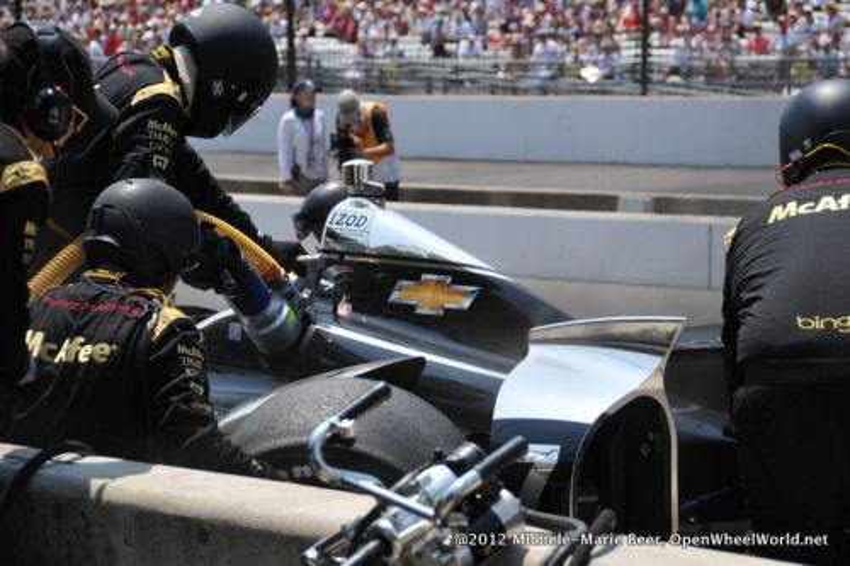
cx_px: 425
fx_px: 2832
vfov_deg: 11.4
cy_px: 283
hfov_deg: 17.1
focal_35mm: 120
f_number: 5
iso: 400
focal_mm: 80
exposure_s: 1/2000
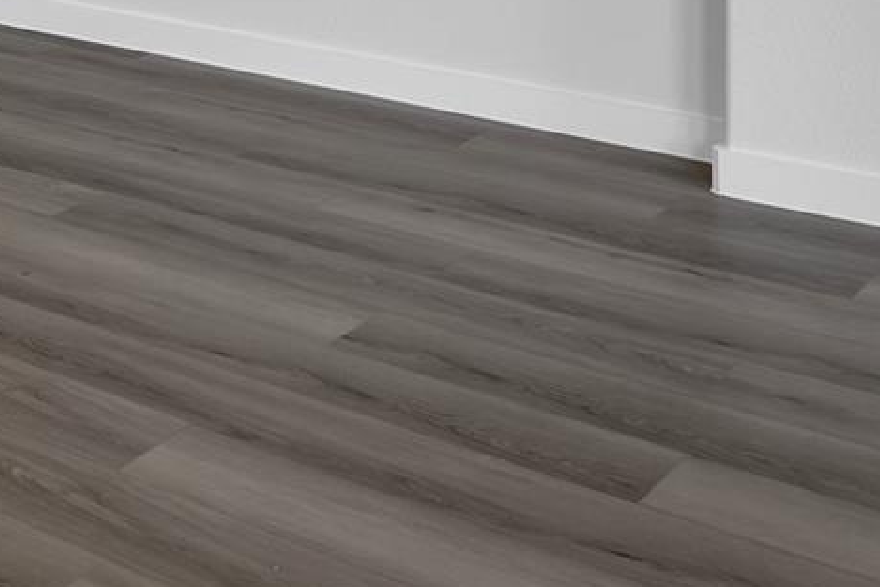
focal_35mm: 71
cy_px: -314
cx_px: -135
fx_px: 1735
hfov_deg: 25.9
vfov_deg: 17.2
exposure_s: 1/8
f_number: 8
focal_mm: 16
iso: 100
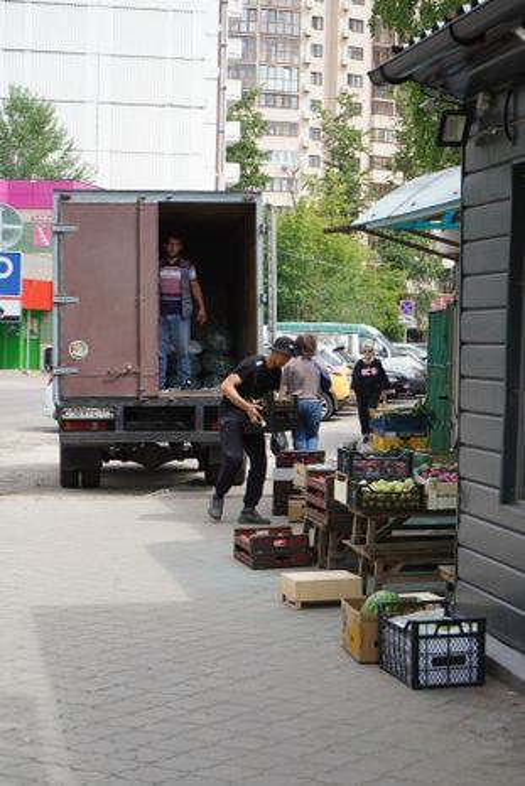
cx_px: 262
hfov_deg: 19.5
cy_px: 393
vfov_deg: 28.8
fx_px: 1530
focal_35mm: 70
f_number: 5.6
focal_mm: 70
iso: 100
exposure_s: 1/160
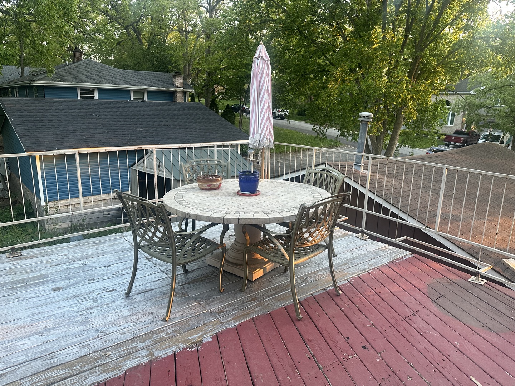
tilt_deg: -12.5
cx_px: 258
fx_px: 357
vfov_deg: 56.8
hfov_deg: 71.6
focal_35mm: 24
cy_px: 193
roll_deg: -1.7
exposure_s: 1/121
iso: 160
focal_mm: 6.86
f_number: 1.78
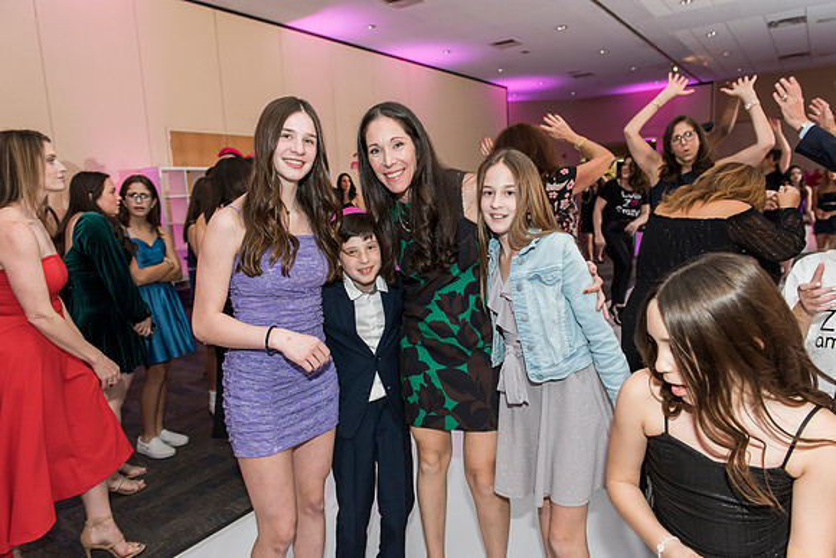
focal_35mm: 24
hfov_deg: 73.7
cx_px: 418
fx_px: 557
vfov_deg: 53.2
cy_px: 279
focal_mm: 24
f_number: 4
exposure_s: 1/100
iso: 1250
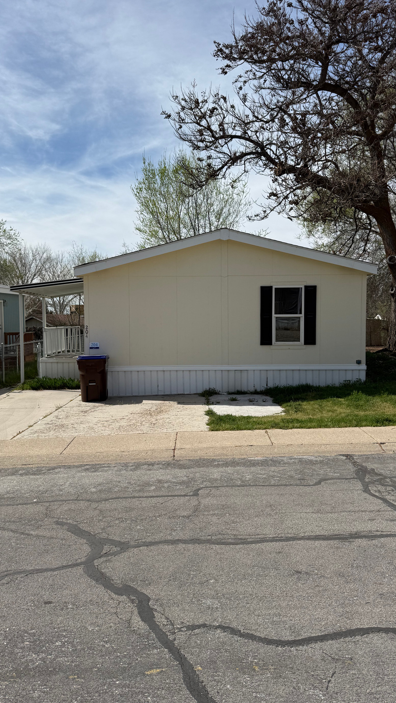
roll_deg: -0.1
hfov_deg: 42.9
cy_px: 341
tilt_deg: -2.7
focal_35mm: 27
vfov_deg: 69.8
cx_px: 196
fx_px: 504
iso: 80
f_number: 1.78
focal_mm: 6.76
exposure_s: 1/8130
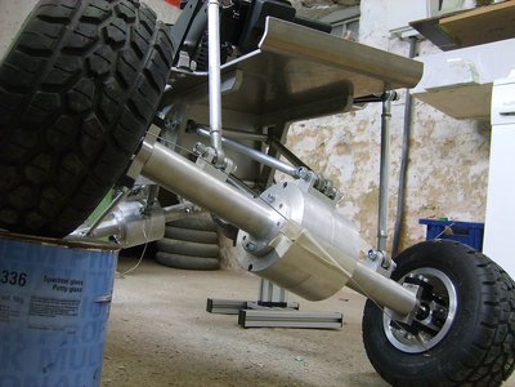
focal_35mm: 35
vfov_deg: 40.7
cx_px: 258
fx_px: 521
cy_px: 194
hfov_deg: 52.6
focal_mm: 5.8
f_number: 2.8
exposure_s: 1/20
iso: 139
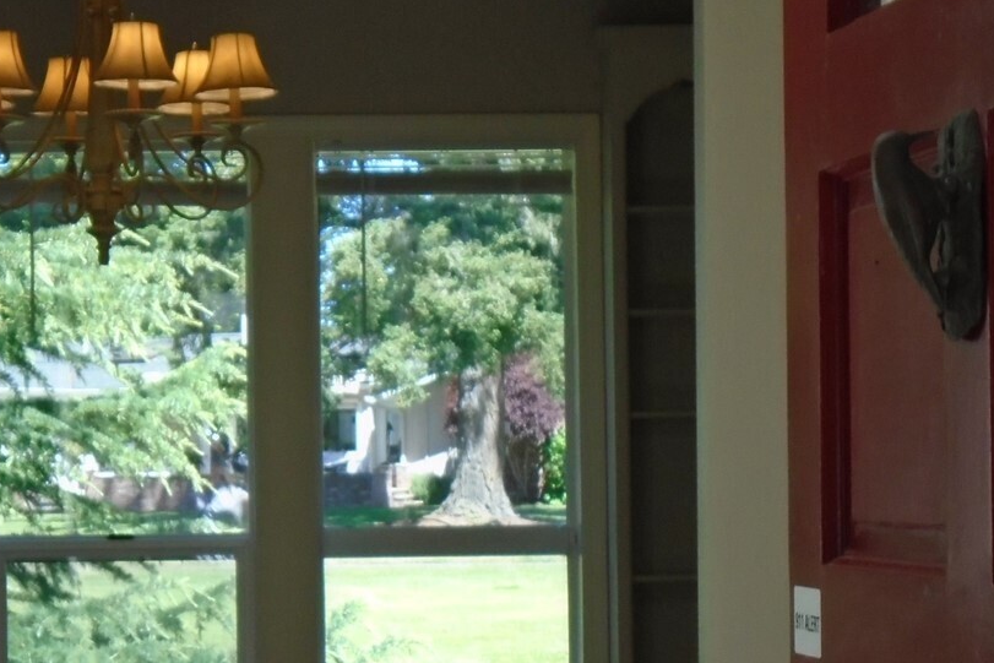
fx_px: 3286
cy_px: 536
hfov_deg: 17.2
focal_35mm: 119
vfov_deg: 11.5
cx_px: 413
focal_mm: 10.2
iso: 160
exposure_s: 1/125
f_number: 4.9
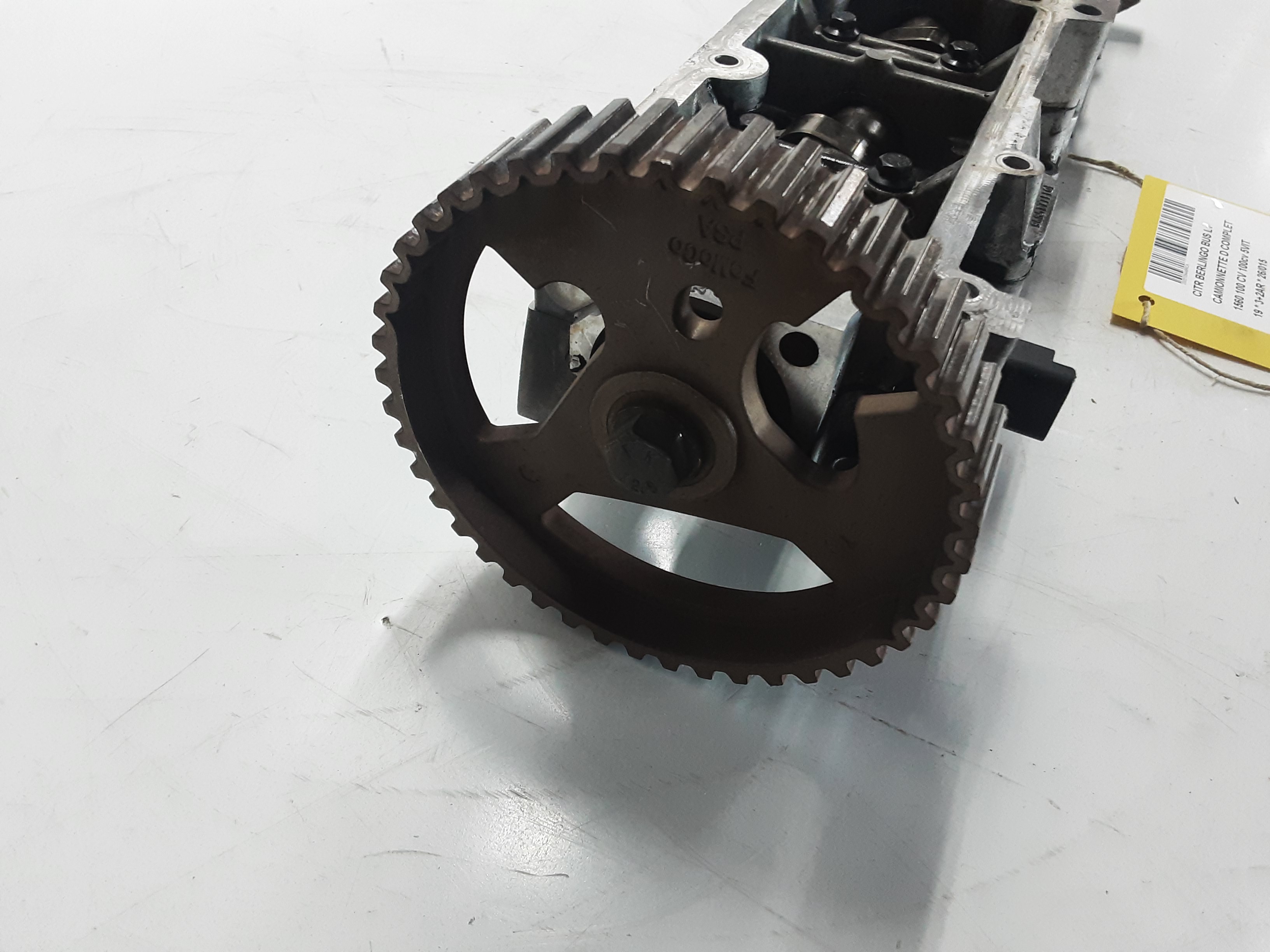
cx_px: 635
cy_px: 476
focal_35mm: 27
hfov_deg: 65.3
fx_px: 991
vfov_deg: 51.4
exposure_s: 1/50
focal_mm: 2.91
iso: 160
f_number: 1.9
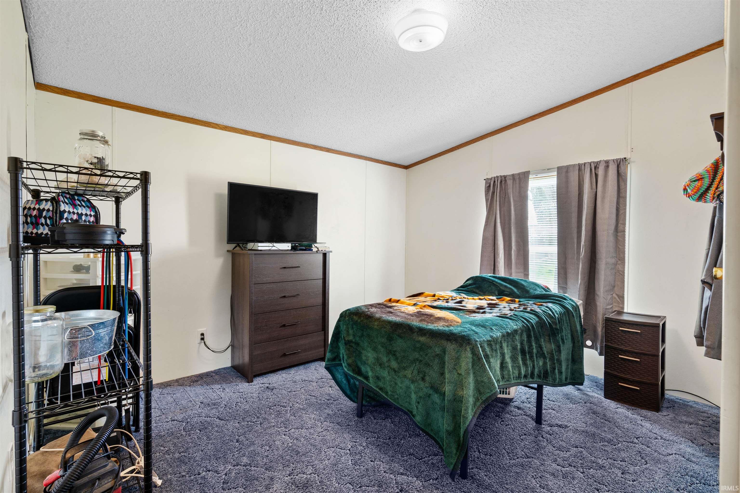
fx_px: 329
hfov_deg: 96.7
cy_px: 246
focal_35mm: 16
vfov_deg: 73.7
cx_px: 370
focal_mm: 16
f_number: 8
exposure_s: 4
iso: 200
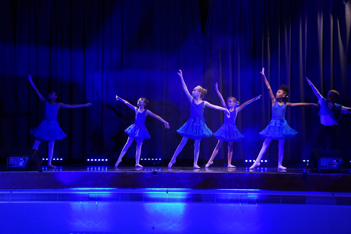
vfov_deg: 19.5
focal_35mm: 70
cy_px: 117
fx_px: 682
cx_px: 176
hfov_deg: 28.8
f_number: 2.8
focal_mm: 70
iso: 3200
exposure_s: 1/160
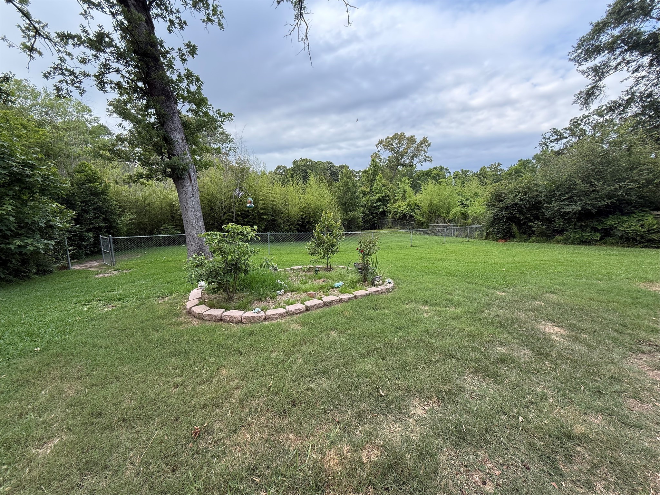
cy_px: 248
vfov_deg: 85.7
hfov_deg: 102.1
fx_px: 267
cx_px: 330
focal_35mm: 14
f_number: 2.2
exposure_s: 1/298
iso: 64
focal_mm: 2.22
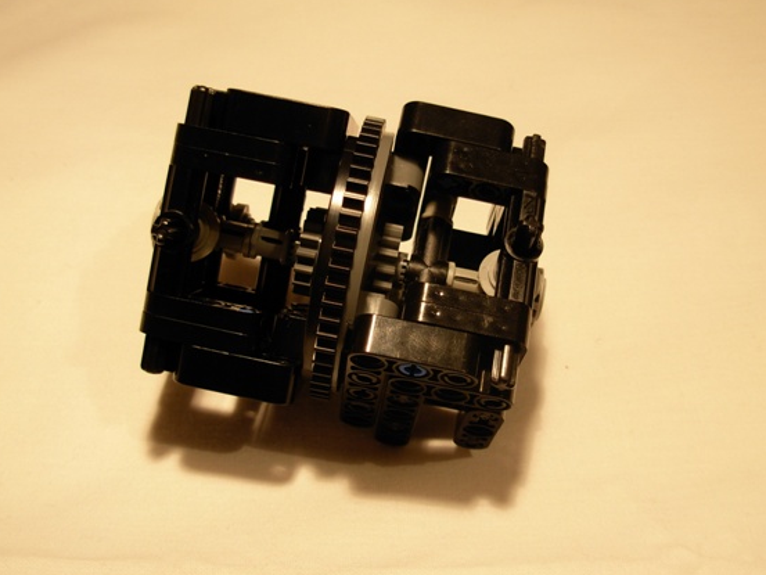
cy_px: 247
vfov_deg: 32.8
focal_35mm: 44
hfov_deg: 42.9
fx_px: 974
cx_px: 417
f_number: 2.9
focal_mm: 6.3
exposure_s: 1/11.6
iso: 79
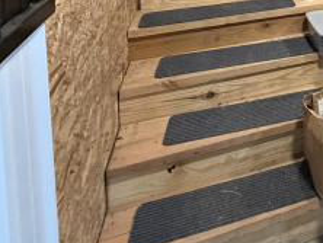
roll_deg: -1.0
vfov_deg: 26.8
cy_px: -102
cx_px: 391
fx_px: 392
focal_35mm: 42
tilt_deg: -4.8
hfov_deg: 35.1
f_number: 2.2
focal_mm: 2.22
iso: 500
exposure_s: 1/60
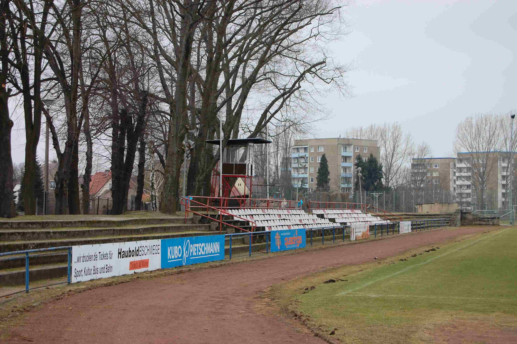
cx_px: 258
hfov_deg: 24.6
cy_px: 172
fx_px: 1184
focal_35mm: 82
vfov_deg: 16.5
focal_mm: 55
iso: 200
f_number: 7.1
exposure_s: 1/200
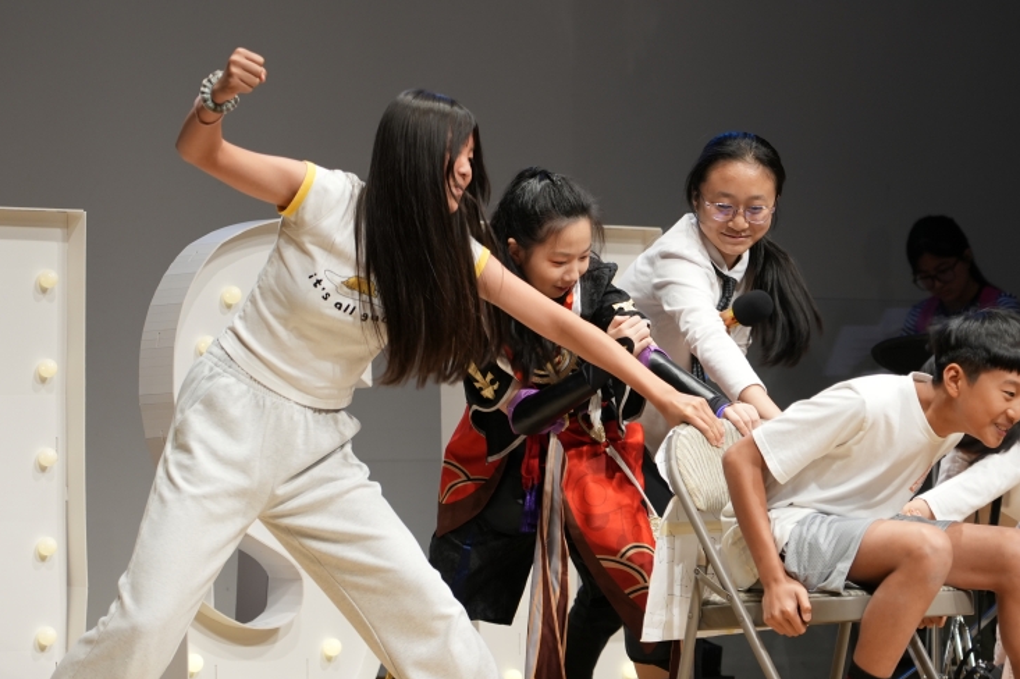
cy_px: 328
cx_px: 708
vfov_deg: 8.0
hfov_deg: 11.9
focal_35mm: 172
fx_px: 4871
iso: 640
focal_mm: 105
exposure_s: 1/125
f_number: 4
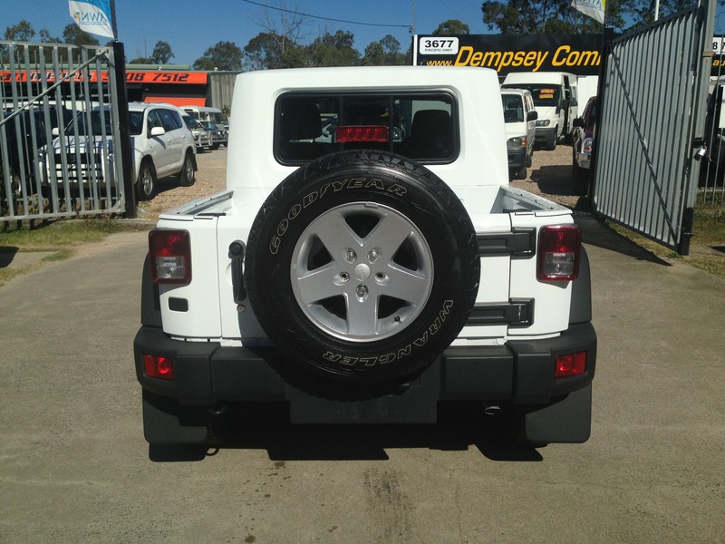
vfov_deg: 42.9
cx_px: 362
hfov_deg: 55.4
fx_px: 691
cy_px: 272
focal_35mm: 33
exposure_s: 1/3390
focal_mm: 4.12
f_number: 2.4
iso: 50
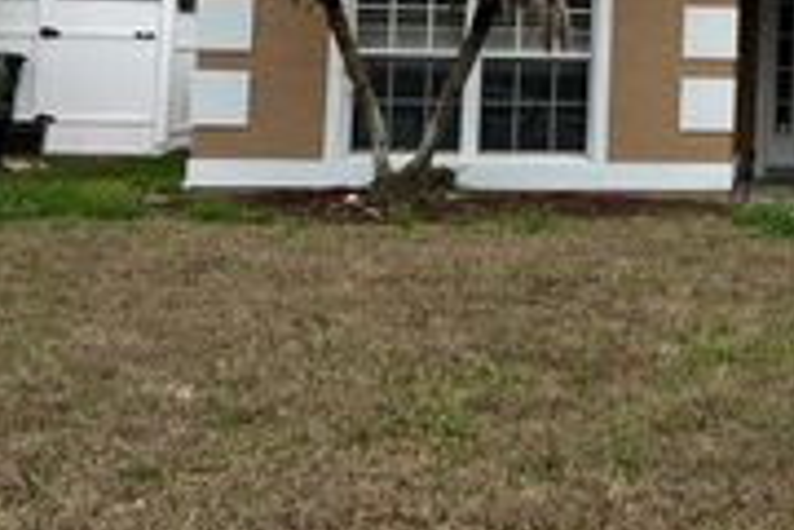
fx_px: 1654
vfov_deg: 17.6
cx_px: 988
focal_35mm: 75
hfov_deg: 24.2
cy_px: -29
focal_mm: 5.7
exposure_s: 1/1869
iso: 50
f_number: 1.5
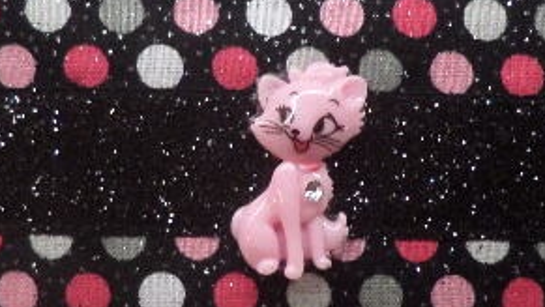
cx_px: 257
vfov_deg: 26.0
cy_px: 142
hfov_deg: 44.5
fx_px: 665
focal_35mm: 46
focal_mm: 4.3
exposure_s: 1/30
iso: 160
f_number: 3.1
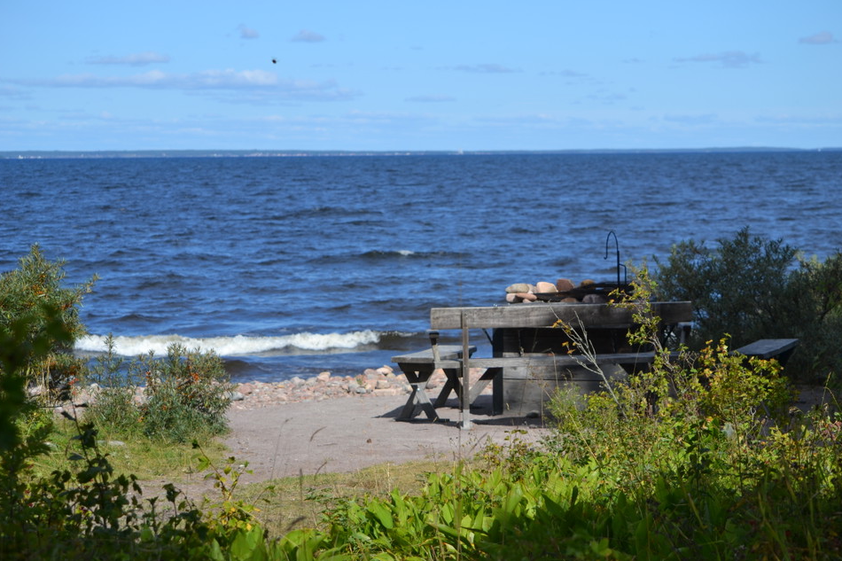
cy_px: 283
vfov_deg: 13.9
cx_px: 419
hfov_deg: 20.7
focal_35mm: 99
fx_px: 2303
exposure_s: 1/500
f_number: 5.6
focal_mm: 65
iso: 100
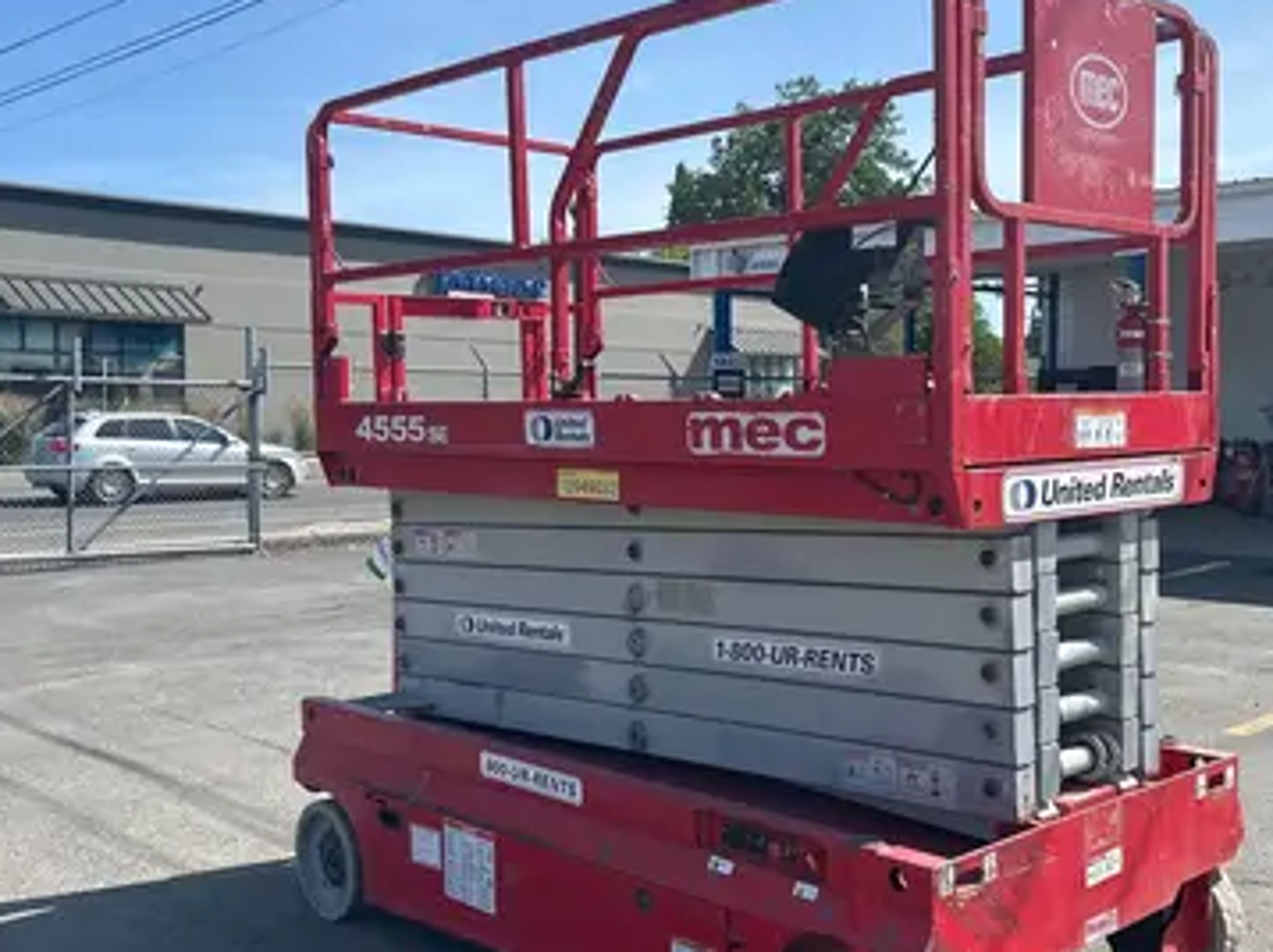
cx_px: 814
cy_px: 488
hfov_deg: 46.3
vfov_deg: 35.9
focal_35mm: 40
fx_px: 1470
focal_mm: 5.7
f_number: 1.5
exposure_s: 1/3356
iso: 50
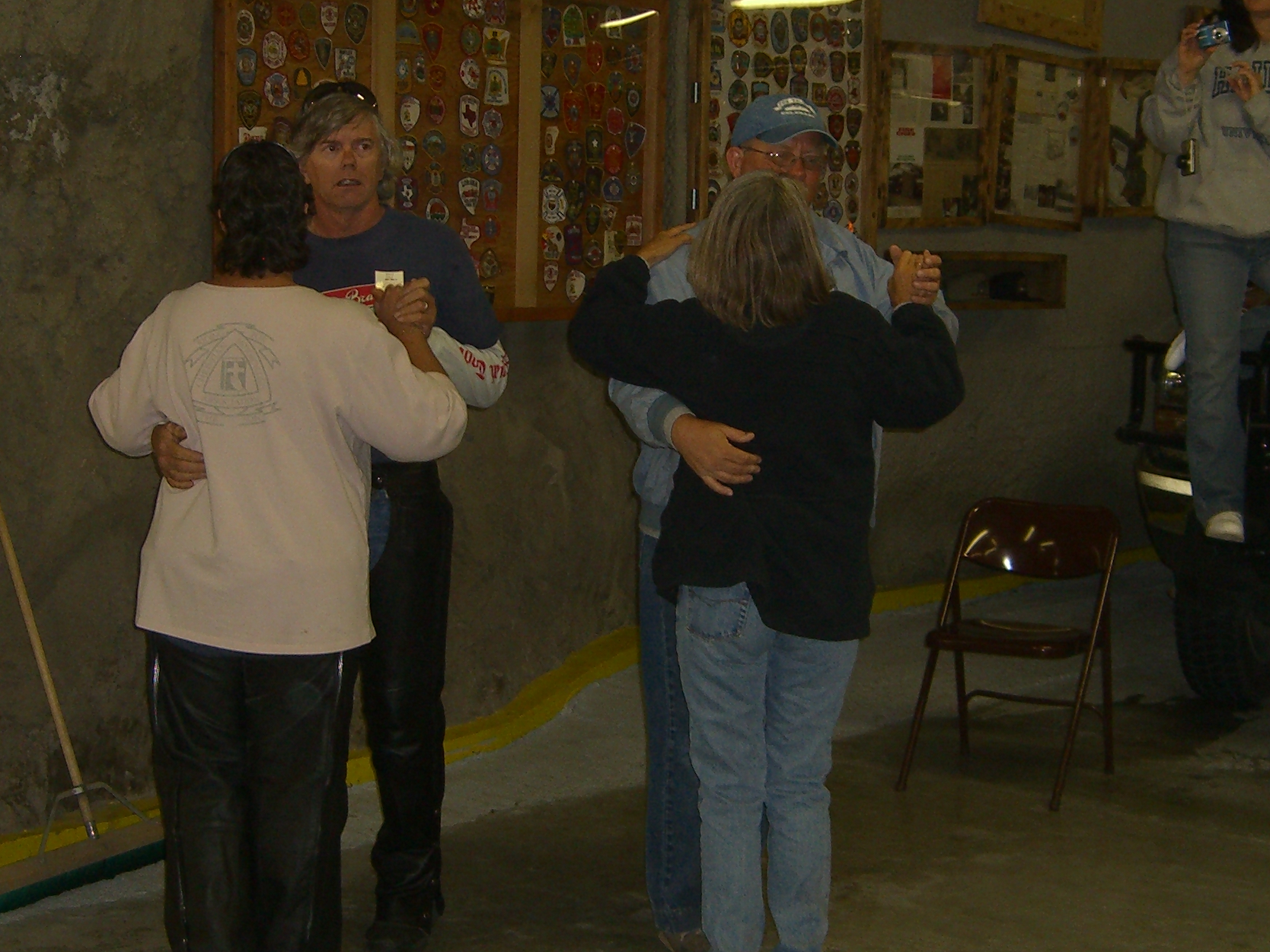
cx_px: 661
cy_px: 385
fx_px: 2568
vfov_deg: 21.0
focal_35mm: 70
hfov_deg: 27.8
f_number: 2.8
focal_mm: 7.9
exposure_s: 1/60
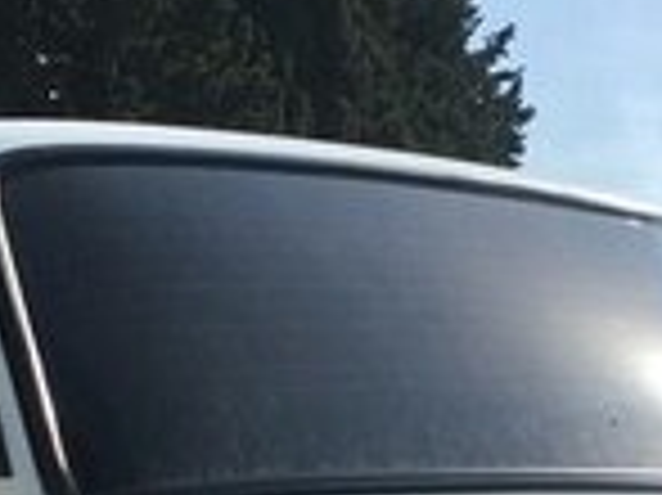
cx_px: 392
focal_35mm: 130
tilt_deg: +1.1
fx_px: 2484
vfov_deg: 11.1
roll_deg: +0.3
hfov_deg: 15.2
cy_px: 682
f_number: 2.2
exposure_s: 1/2137
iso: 25
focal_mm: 4.15
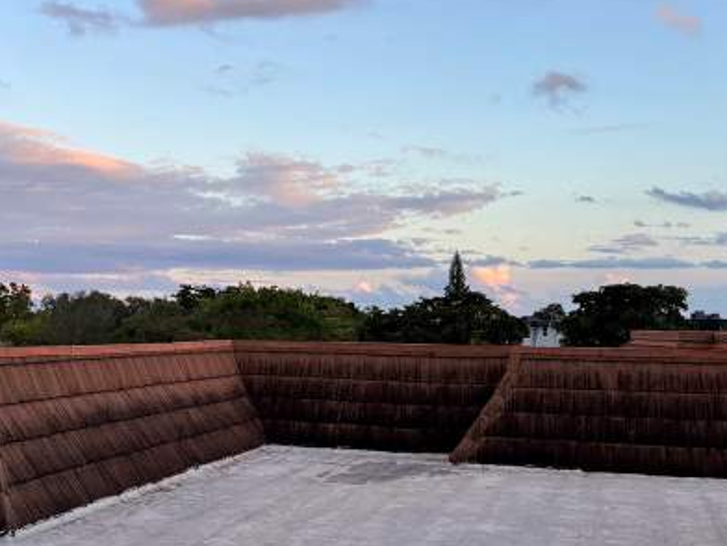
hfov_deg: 35.0
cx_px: 145
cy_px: 217
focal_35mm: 53
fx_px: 1113
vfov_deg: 27.5
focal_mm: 5.96
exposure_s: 1/468
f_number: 1.6
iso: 50
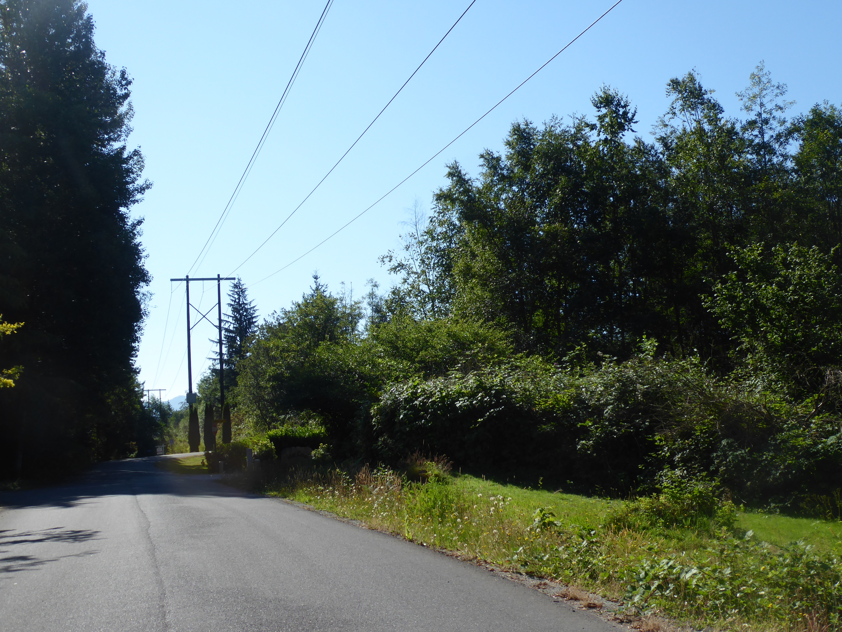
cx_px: 421
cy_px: 316
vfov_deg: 27.5
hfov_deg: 36.2
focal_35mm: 53
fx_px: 1289
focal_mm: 9
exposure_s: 1/640
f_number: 4.1
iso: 80
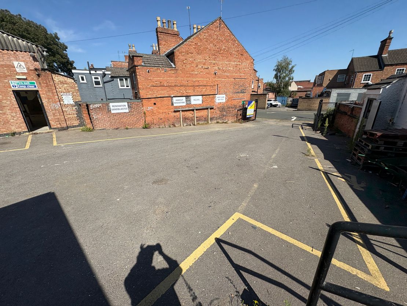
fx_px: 165
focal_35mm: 14
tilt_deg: -18.3
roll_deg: +1.4
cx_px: 204
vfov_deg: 85.7
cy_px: 153
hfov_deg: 102.1
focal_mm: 2.22
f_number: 2.2
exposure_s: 1/2273
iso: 50
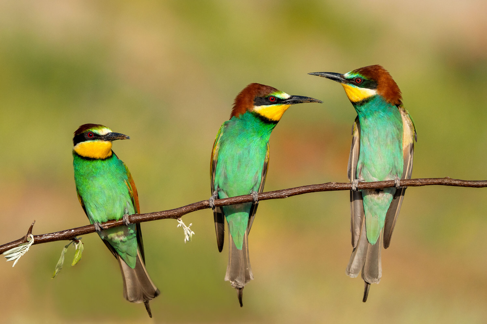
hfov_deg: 3.4
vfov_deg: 2.3
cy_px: 162
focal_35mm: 600
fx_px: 8114
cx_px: 244
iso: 1250
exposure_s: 1/3200
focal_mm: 600
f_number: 8
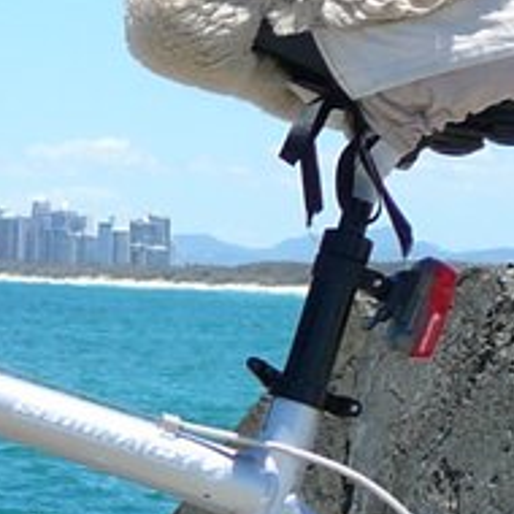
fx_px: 3444
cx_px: -238
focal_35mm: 205
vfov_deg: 8.4
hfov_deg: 8.4
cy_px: 717
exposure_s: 1/1000
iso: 80
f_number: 3.2
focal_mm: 6.4
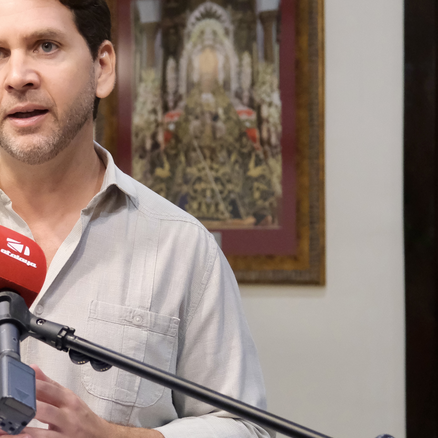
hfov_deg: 12.8
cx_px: 24
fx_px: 1933
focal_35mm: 135
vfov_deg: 12.9
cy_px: 251
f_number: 4
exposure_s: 1/180
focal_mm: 41.1
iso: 5000
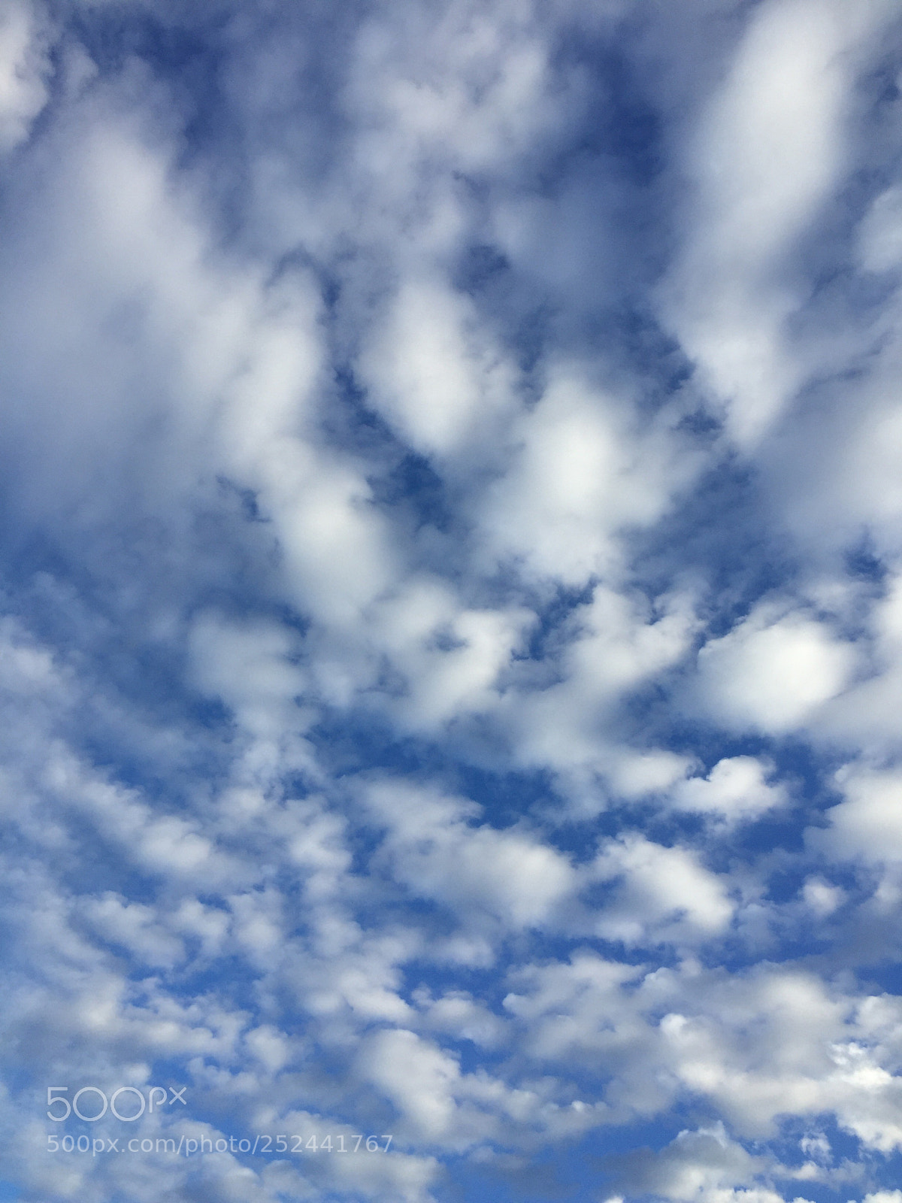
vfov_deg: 61.7
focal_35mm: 29
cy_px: 602
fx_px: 1008
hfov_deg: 48.2
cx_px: 451
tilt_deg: +51.0
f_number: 2.2
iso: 32
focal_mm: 4.15
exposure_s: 1/1883
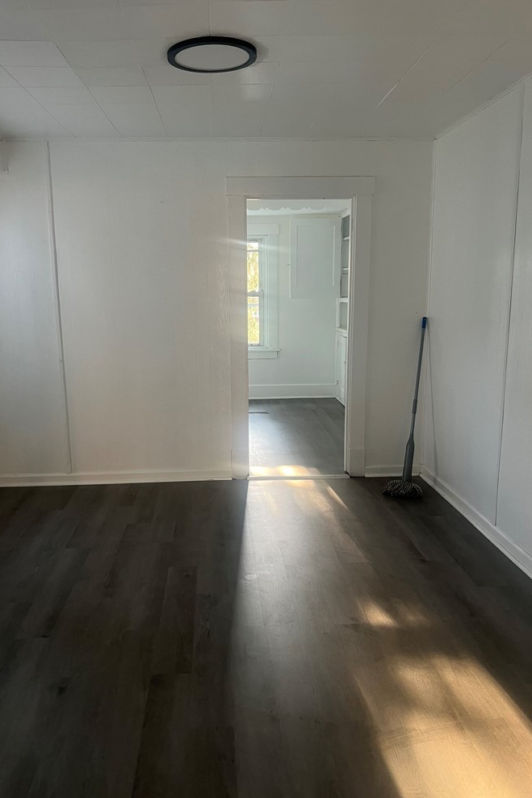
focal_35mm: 28
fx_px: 621
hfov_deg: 46.3
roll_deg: +0.4
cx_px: 235
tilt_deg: -9.4
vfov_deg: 65.5
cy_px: 399
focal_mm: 5.7
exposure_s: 1/76
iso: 125
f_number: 1.5
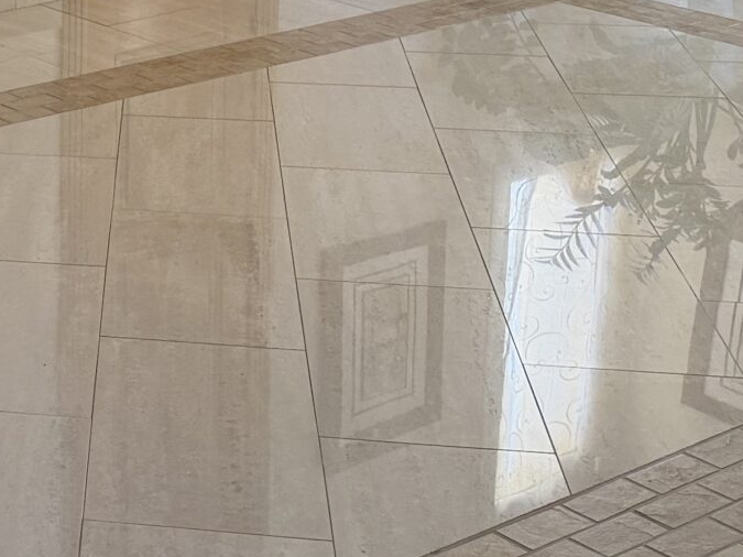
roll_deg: +0.9
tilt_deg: -11.2
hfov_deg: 19.8
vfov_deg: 15.7
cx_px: -220
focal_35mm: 91
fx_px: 1953
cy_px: -81
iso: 200
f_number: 1.78
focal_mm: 6.76
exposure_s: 1/100
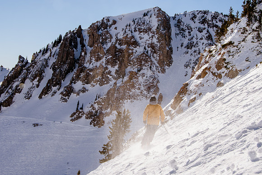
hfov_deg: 33.4
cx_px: 131
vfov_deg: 22.6
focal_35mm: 60
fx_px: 437
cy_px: 88
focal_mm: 40
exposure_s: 1/500
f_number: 10
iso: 160
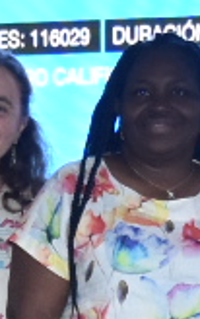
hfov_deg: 4.4
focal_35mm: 302
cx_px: 83
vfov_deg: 6.9
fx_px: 2625
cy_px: 259
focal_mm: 20
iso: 1000
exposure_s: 1/80
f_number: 3.5
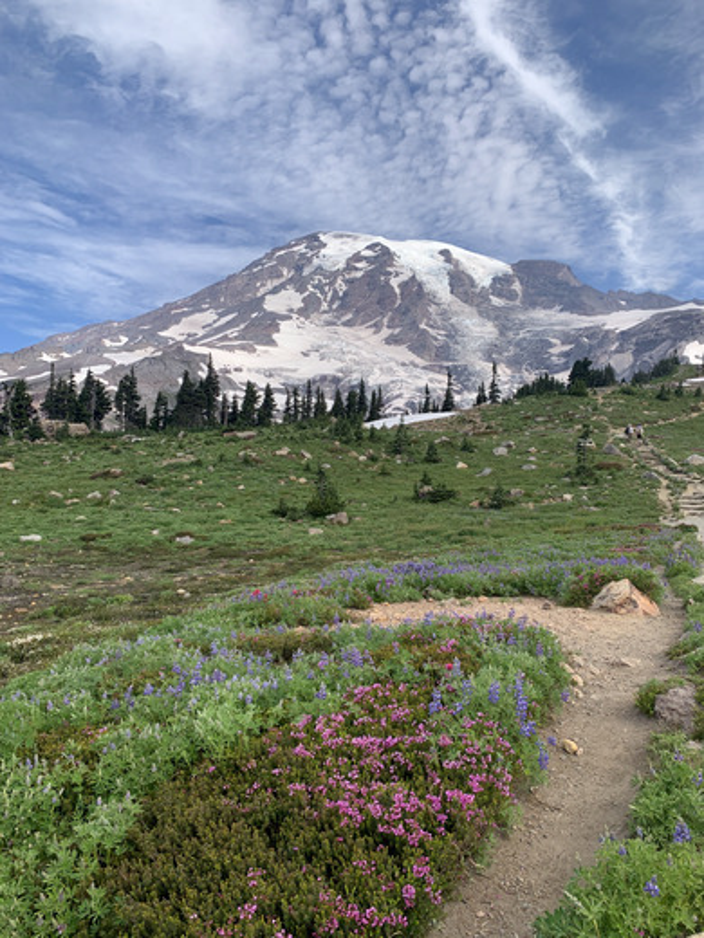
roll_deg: -0.4
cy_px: 469
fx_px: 705
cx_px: 352
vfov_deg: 67.3
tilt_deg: +4.5
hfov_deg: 53.1
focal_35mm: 26
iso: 25
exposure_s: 1/1812
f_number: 1.8
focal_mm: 4.25
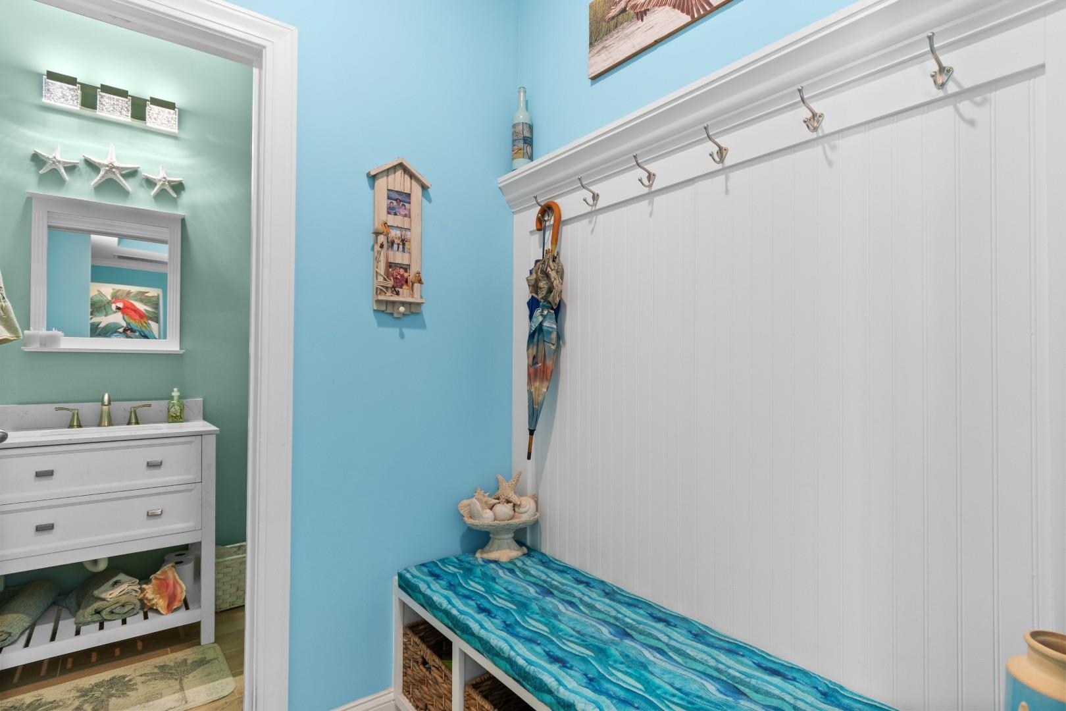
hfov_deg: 90.0
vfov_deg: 67.4
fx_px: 533
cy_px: 356
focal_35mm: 18
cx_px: 533
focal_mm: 12
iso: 100
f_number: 4.8
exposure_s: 1/6
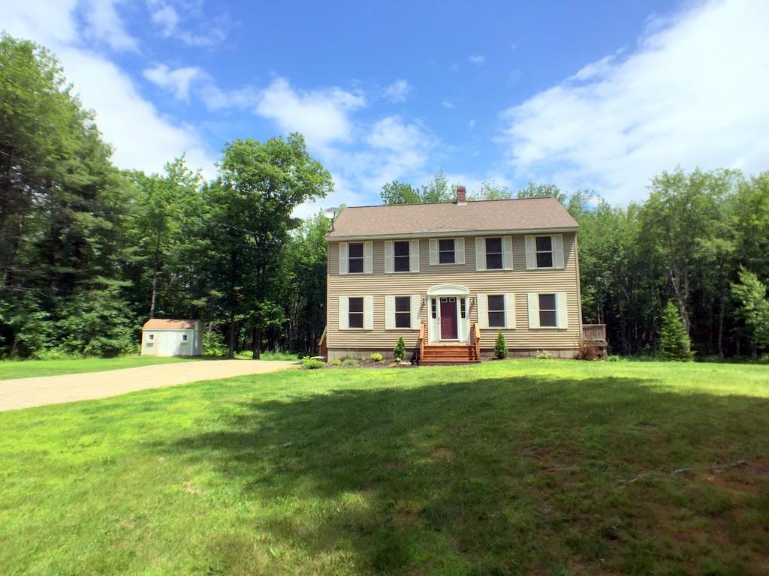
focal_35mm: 29
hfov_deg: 61.7
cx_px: 384
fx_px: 644
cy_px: 288
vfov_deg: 48.2
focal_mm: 4.15
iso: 32
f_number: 2.2
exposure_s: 1/2083
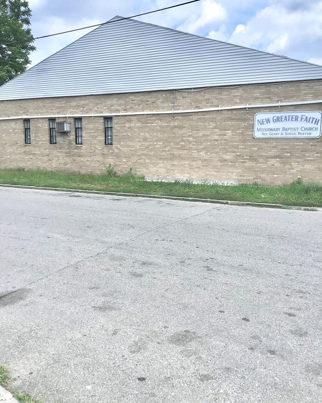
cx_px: 159
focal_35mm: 33
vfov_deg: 54.2
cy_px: 202
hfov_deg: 44.5
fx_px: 393
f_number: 2.4
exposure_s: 1/947
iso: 25
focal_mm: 3.3
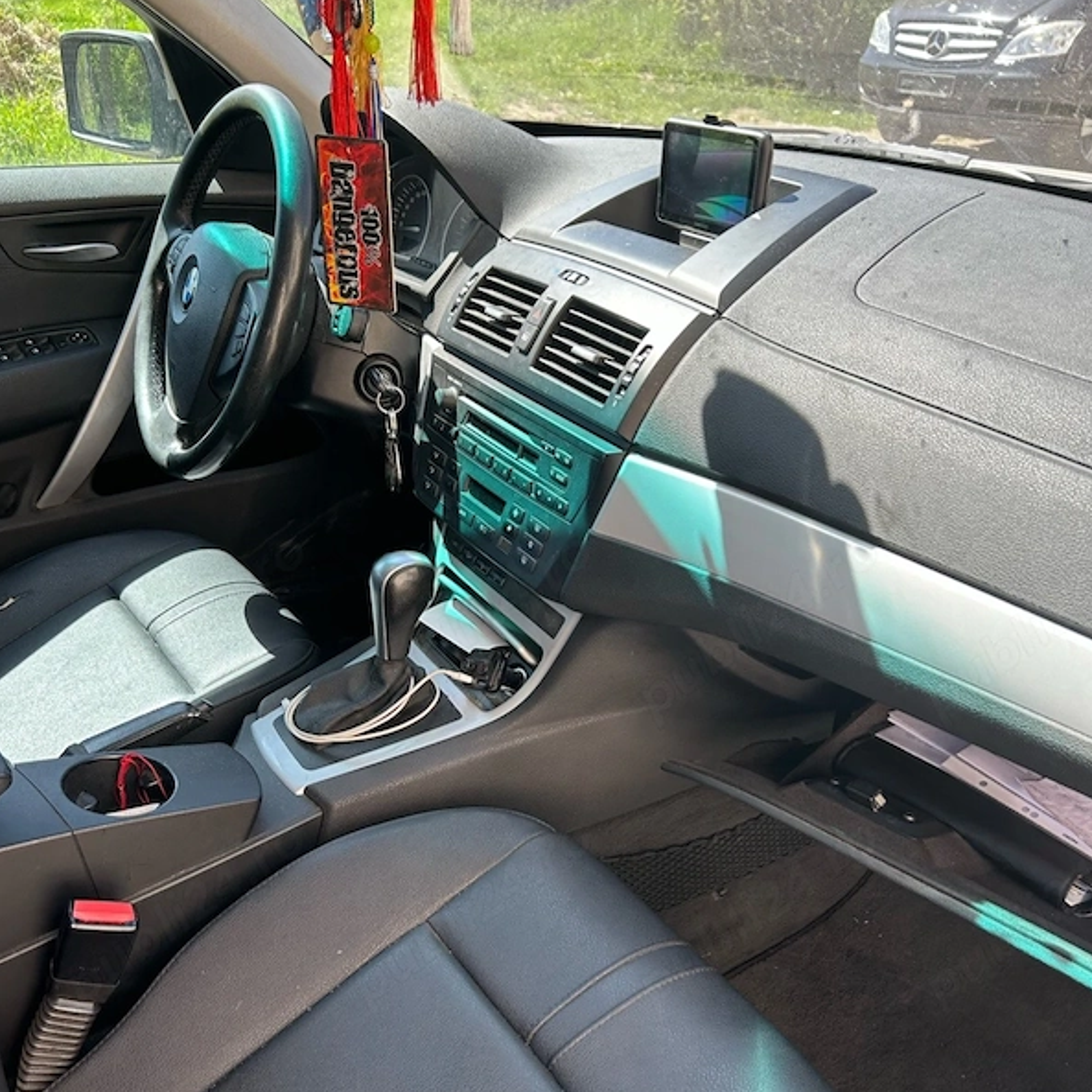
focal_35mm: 31
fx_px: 1106
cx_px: 545
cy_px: 670
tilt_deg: -31.2
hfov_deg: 52.5
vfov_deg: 52.1
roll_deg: -1.5
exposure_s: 1/394
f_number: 1.5
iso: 50
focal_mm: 5.7
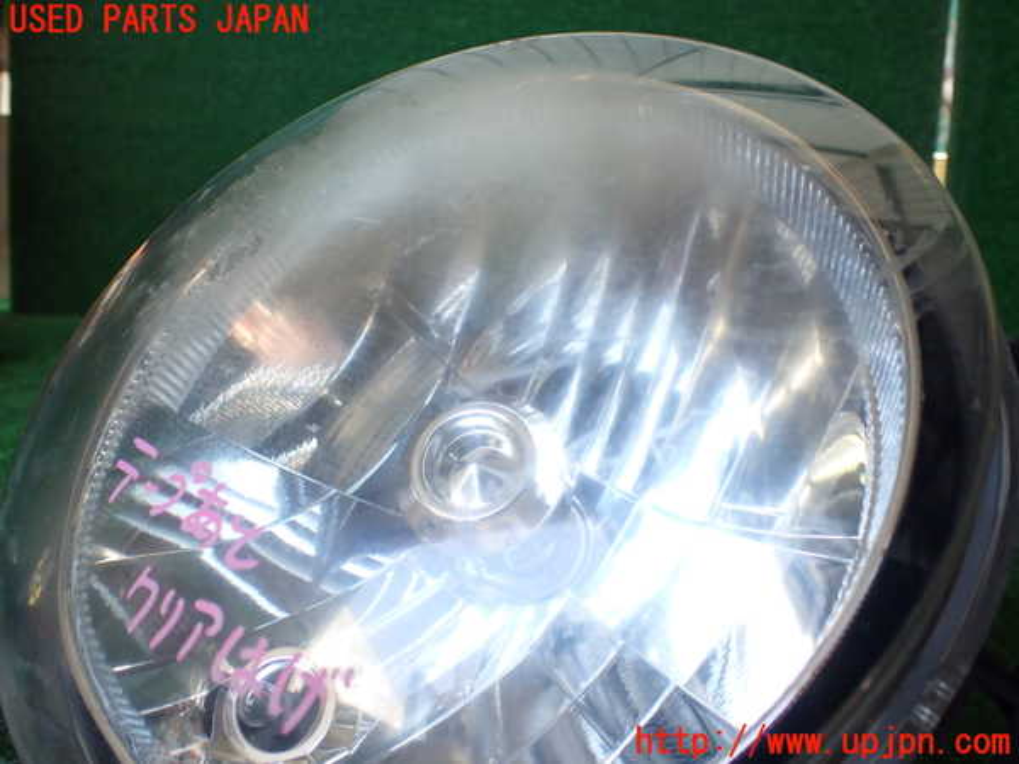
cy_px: 382
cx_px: 510
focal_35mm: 30
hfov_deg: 60.0
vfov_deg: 46.8
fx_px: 883
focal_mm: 5.4
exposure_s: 1/125
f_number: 2.3
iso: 160
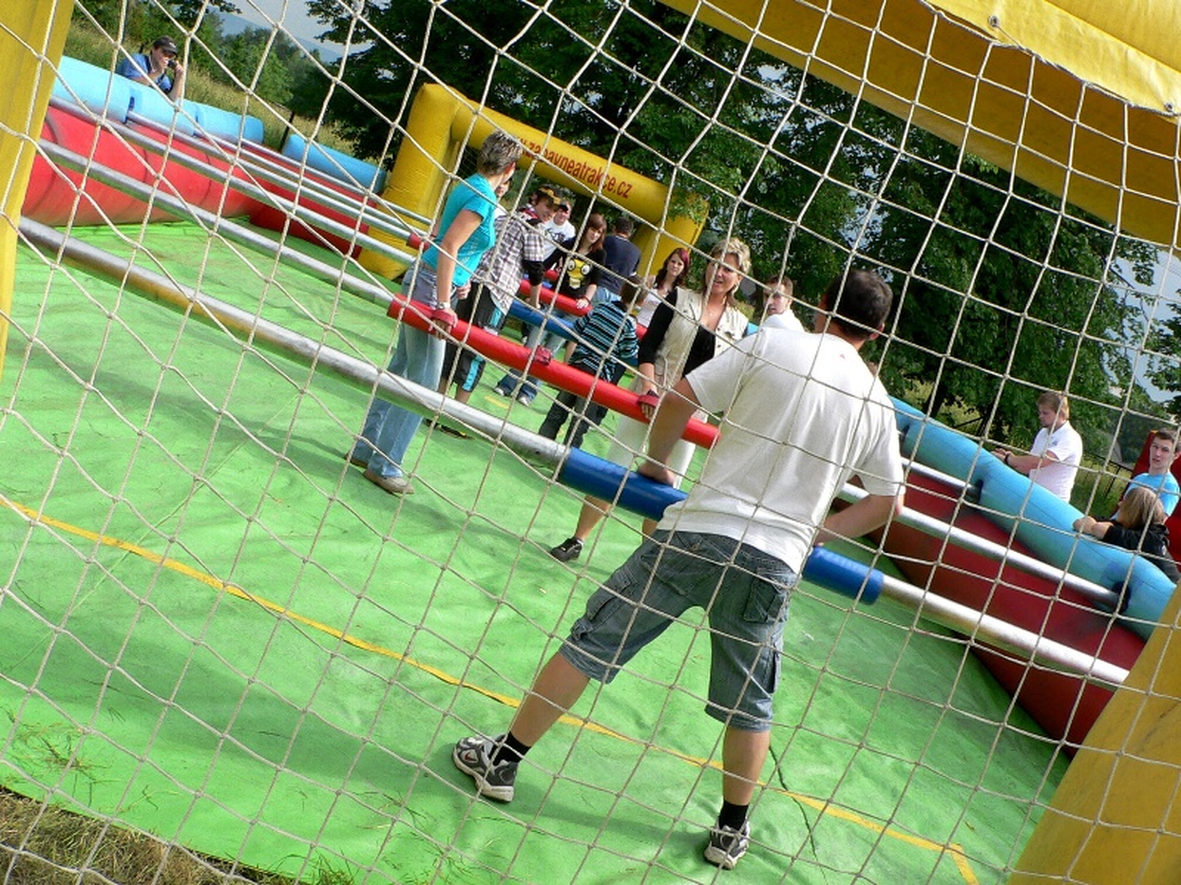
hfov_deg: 52.6
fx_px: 1194
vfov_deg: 40.7
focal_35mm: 35
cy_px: 442
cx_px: 590
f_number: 5.6
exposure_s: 1/160
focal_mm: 4.6
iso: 100
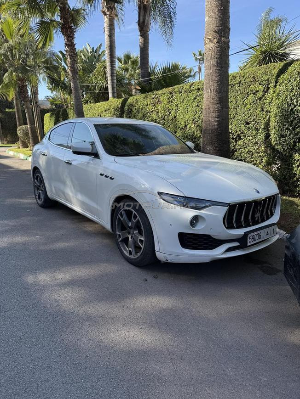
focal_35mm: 24
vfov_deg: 71.6
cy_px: 200
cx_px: 150
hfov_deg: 56.8
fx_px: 277
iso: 100
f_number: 1.78
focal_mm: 6.76
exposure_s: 1/1385
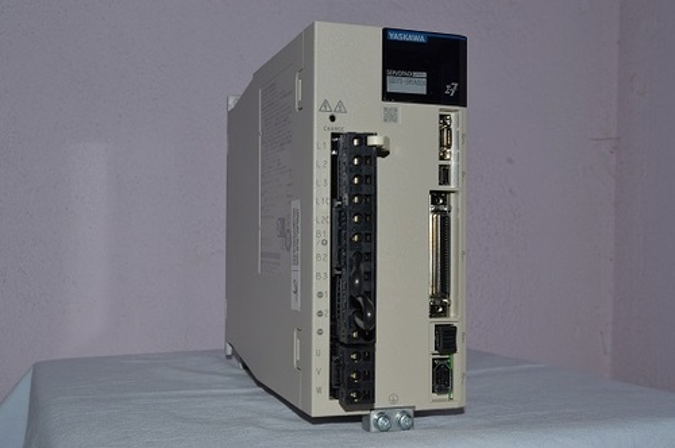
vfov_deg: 29.8
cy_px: 224
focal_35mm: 45
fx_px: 843
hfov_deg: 43.7
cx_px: 338
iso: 100
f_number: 16
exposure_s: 1/60
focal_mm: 30
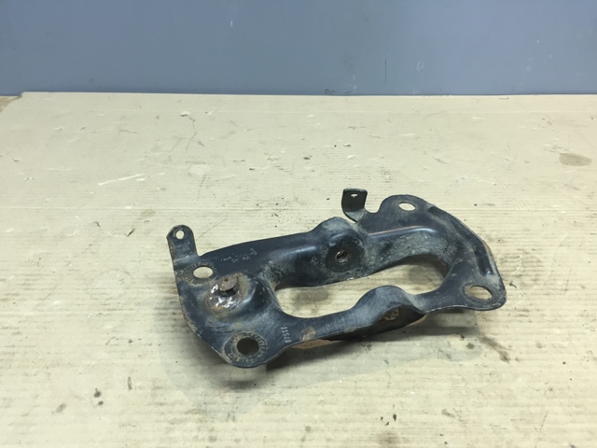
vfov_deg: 48.2
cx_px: 298
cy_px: 224
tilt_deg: -31.4
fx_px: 500
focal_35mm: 29
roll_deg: -2.3
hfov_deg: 61.7
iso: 80
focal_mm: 4.15
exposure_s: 1/33
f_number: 2.2
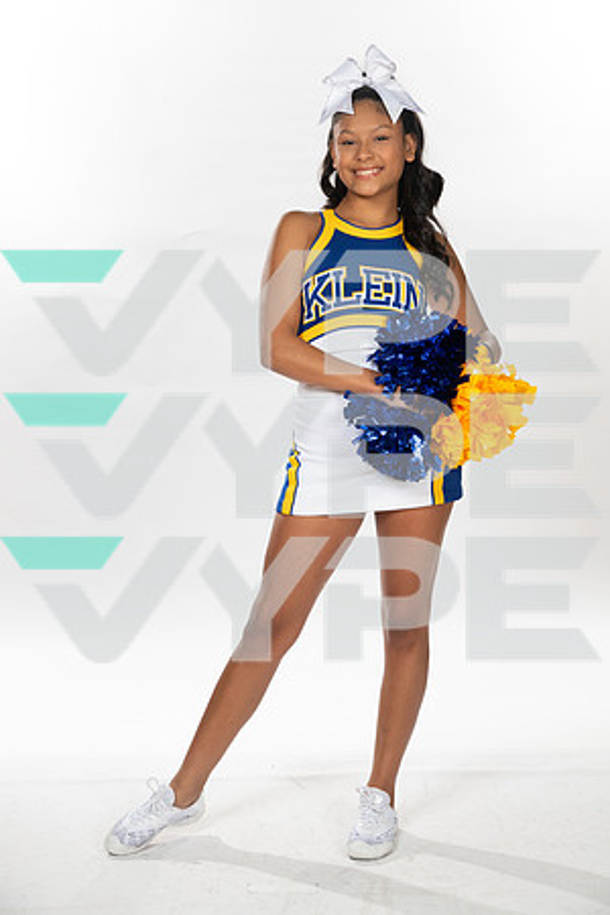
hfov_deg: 21.9
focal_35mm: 62
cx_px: 305
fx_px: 1576
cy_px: 458
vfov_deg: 32.4
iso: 800
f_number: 7.1
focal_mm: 62
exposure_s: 1/320
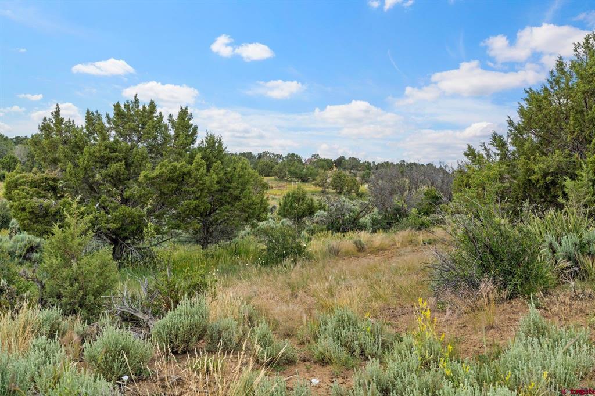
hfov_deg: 54.4
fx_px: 578
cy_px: 198
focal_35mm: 35
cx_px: 298
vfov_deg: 37.8
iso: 400
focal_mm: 35
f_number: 8
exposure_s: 1/500
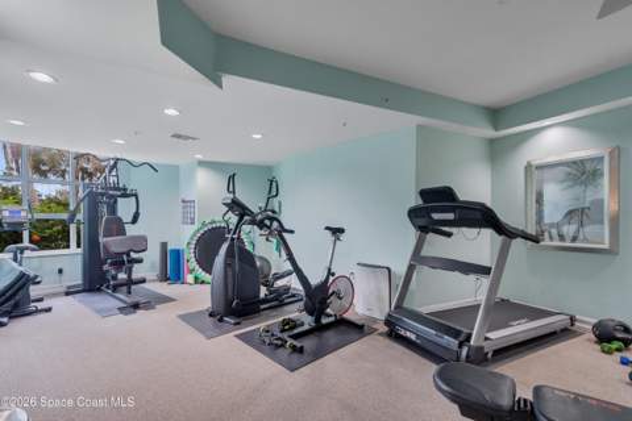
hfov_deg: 100.4
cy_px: 210
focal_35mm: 15
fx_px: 263
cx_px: 316
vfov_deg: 77.3
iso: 320
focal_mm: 10
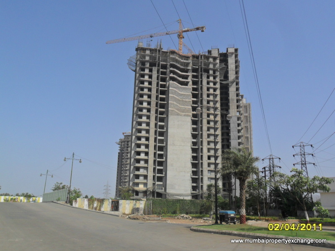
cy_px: 126
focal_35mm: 32
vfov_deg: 44.2
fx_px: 310
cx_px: 168
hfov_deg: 56.8
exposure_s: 1/250
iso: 100
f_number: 9.4
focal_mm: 5.7
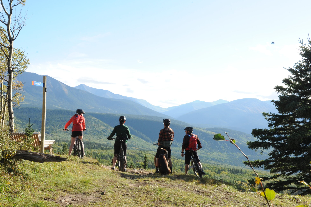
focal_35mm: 46
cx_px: 114
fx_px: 397
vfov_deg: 29.1
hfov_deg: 42.4
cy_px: 123
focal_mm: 35
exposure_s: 1/125
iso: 640
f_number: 18
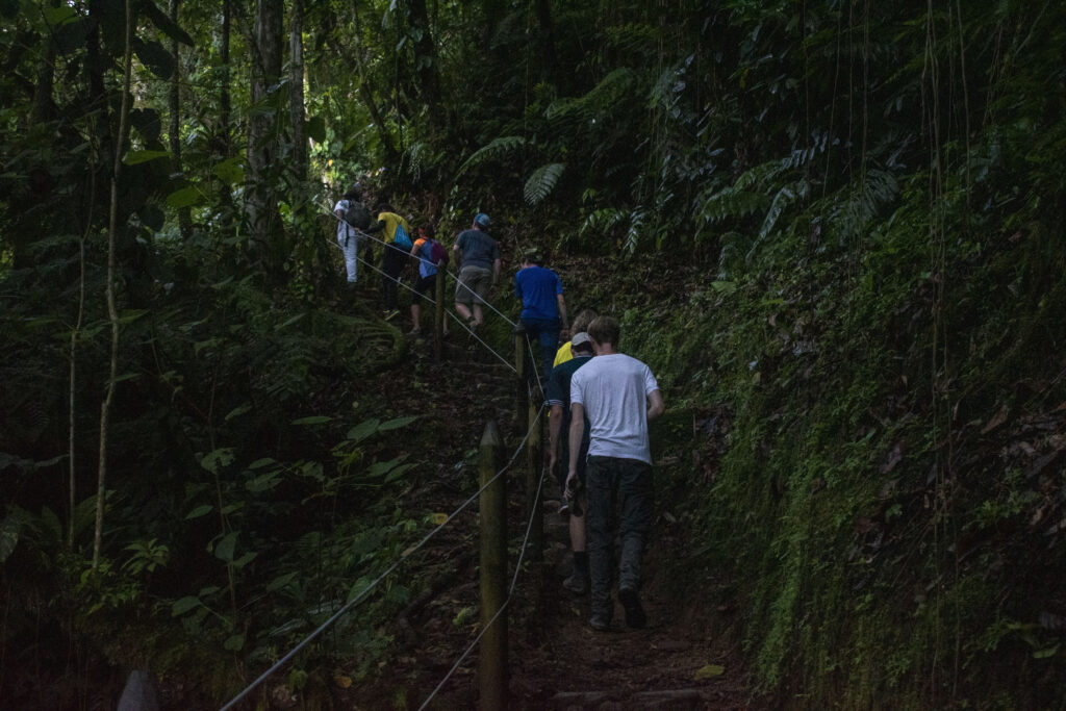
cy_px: 356
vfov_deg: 28.1
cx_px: 533
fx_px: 1421
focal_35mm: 48
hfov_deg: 41.1
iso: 2500
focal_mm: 32
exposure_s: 1/160
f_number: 4.5
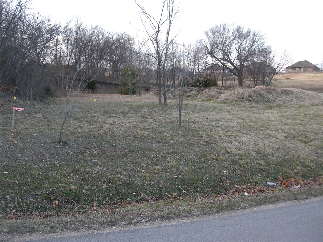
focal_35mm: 35
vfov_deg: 40.7
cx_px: 162
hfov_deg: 52.6
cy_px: 121
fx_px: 327
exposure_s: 1/60.6
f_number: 3
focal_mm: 7.5
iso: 64
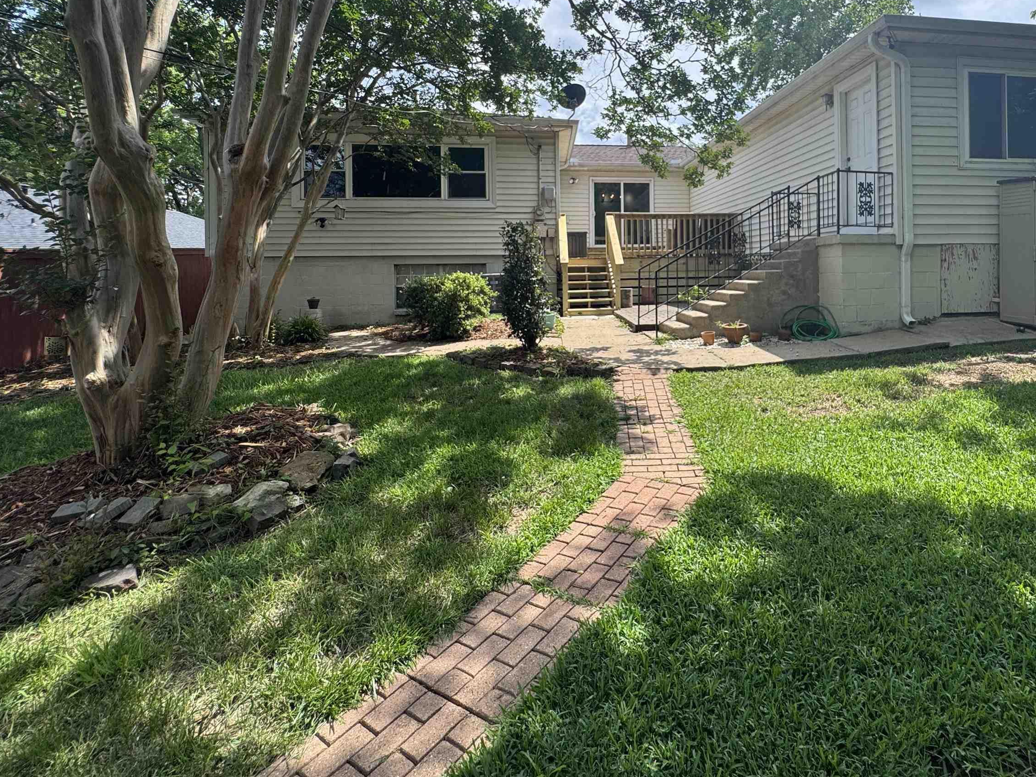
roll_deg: +1.4
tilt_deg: +0.9
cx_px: 634
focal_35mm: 19
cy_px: 264
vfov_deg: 67.0
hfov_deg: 83.4
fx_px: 569
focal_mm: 2.22
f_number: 2.2
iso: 40
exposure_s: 1/763
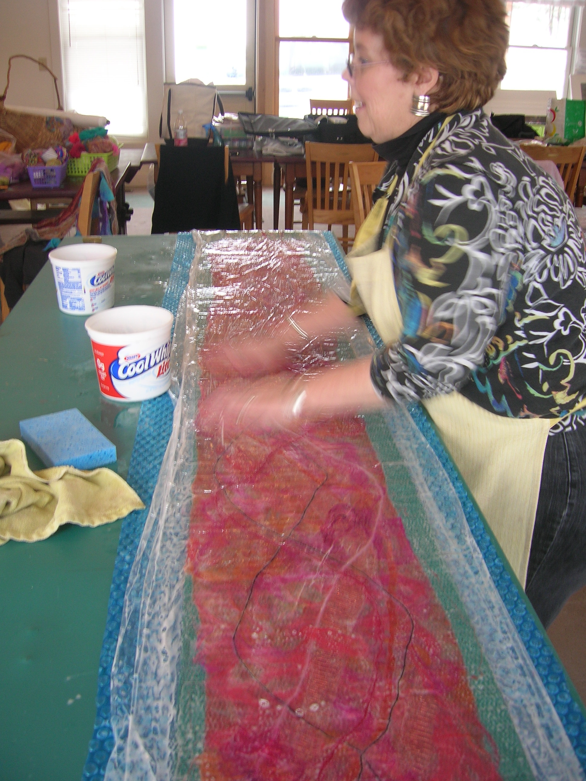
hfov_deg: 41.8
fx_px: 767
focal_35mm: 34
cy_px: 390
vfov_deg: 54.0
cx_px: 293
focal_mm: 5.7
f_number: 2.9
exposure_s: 1/9.4
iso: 50
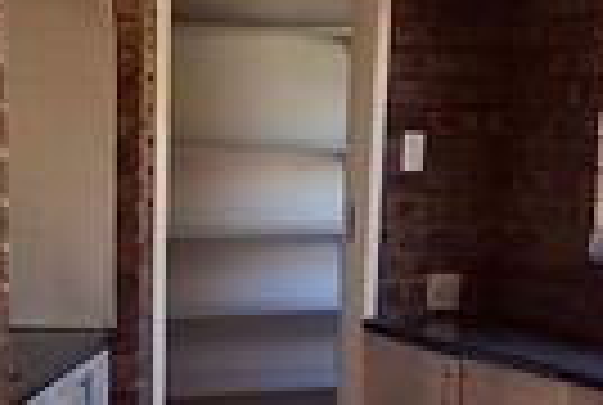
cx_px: 189
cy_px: 585
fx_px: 1662
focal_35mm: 99
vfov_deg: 13.2
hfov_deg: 20.5
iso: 40
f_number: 2.2
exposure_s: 1/120
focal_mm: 1.64
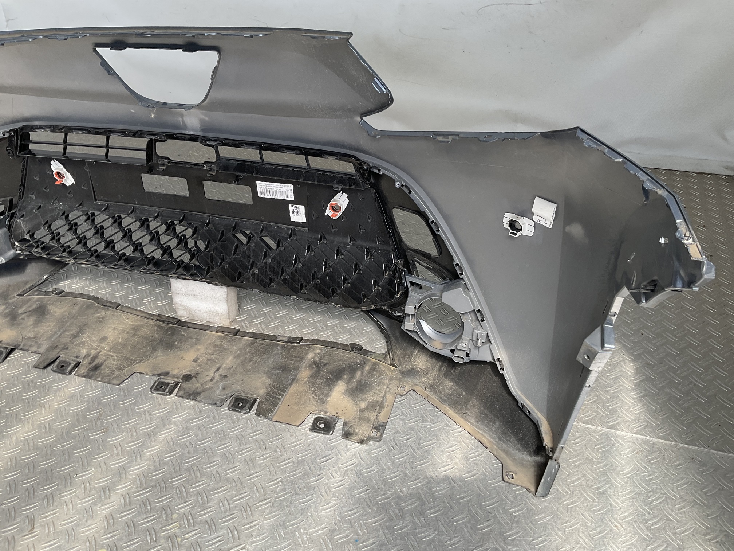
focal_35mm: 29
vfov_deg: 48.2
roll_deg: +2.6
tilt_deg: -35.5
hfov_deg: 61.7
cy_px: 276
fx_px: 615
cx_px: 367
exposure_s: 1/351
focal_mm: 3
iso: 16
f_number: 1.8
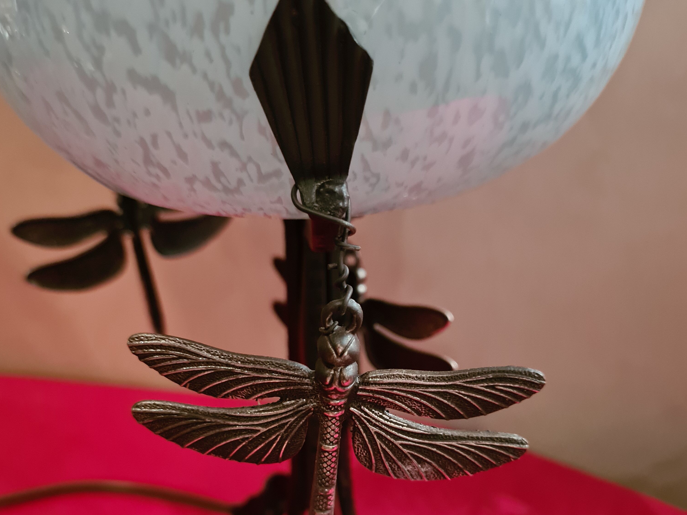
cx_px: 342
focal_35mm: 35
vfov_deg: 39.5
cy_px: 389
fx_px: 695
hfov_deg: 52.6
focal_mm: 5.4
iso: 1000
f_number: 1.8
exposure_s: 1/25
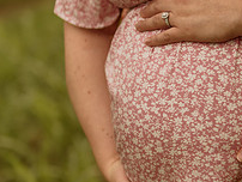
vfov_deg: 10.8
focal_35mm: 138
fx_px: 966
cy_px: 96
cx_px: 241
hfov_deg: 14.1
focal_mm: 50
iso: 125
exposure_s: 1/800
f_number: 1.8
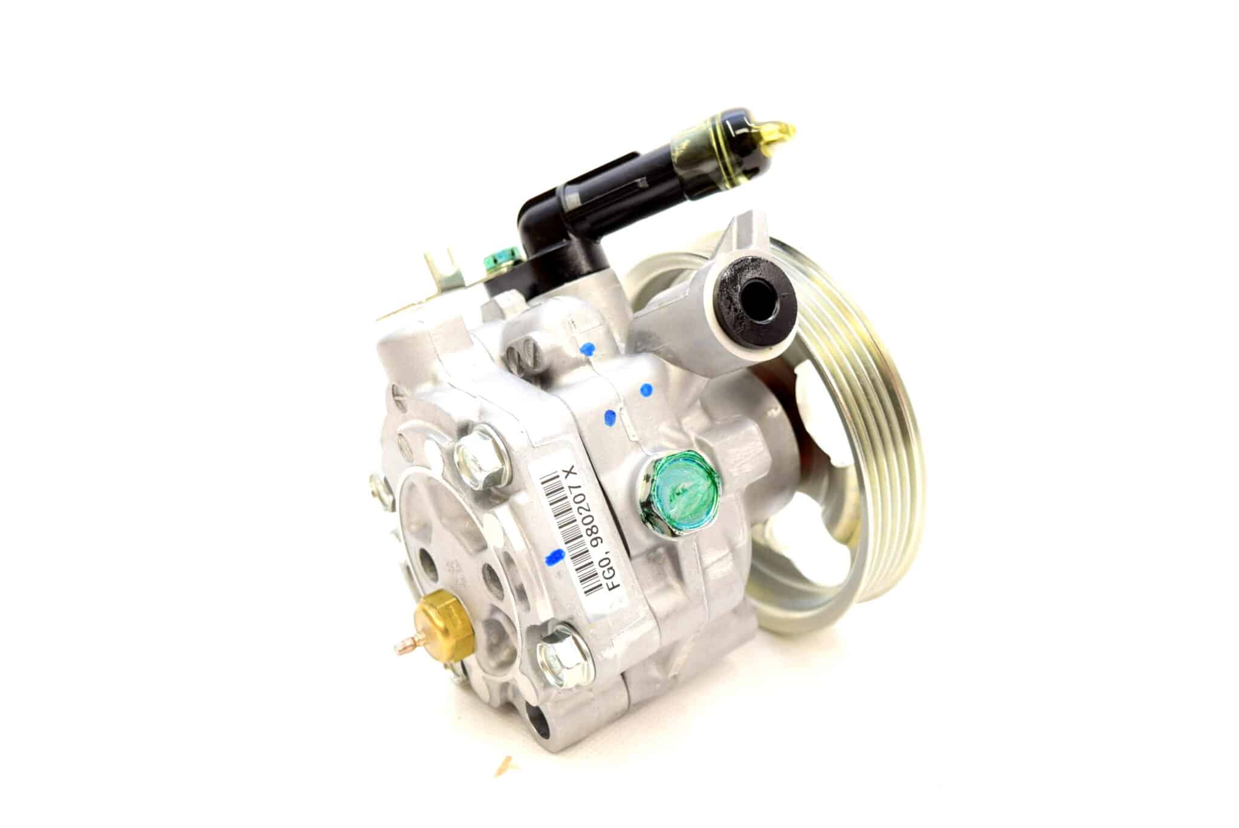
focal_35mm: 42
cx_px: 620
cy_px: 414
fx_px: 1446
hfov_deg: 46.4
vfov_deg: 31.9
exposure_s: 1/125
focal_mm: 28
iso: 400
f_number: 5.6
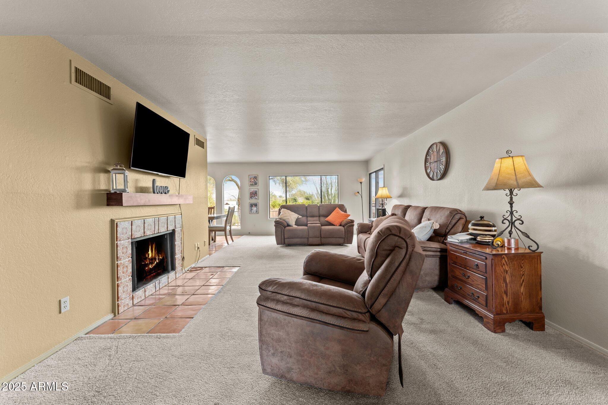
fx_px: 236
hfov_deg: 104.3
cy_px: 202
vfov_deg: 81.2
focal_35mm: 14
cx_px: 304
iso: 400
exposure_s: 1/4
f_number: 8
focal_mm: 14
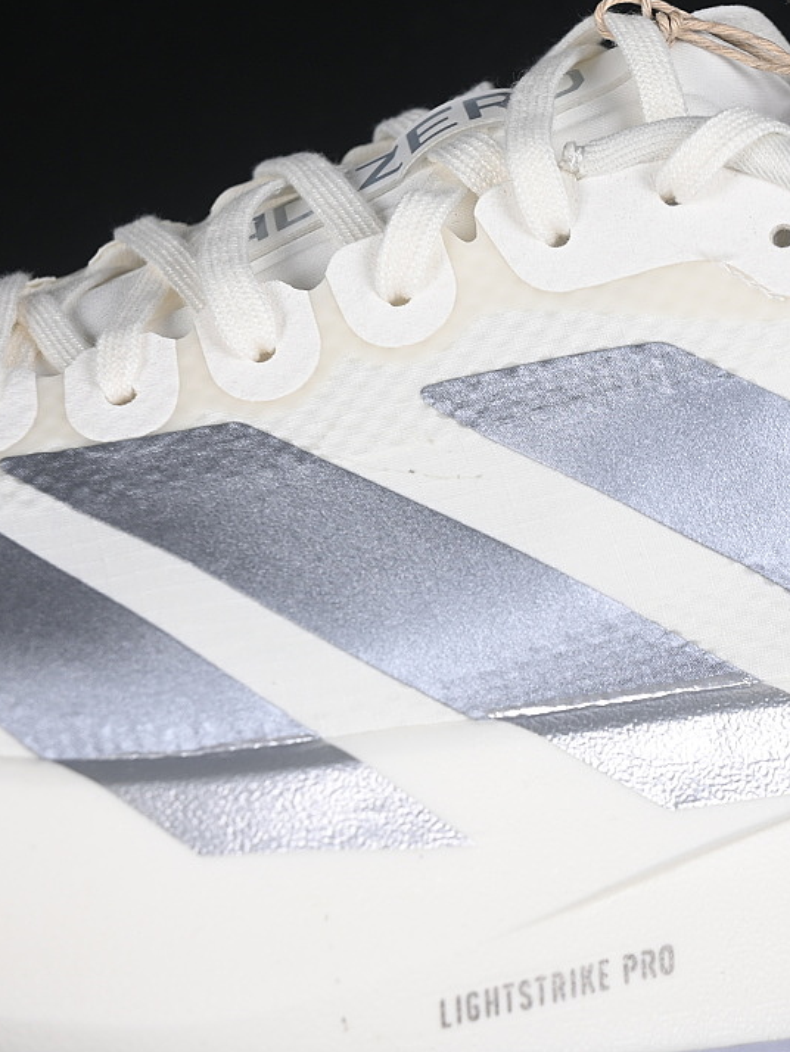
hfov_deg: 13.5
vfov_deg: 18.0
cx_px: 691
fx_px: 3315
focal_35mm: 109
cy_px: 526
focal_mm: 50
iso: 160
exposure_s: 1/80
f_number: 7.1
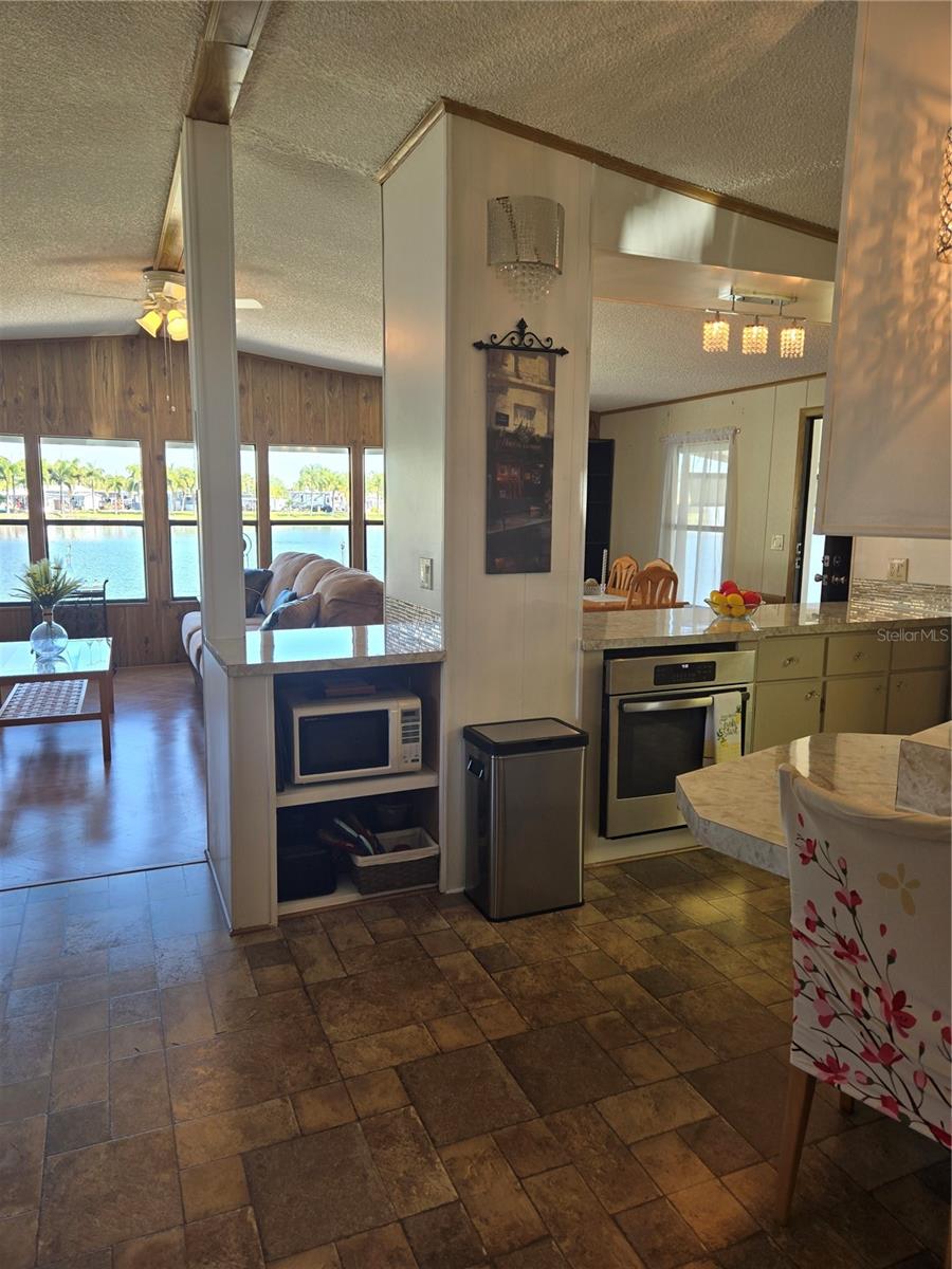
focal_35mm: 23
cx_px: 476
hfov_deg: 58.9
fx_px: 843
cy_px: 634
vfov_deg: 73.9
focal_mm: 5.4
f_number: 1.8
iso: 32
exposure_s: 1/120
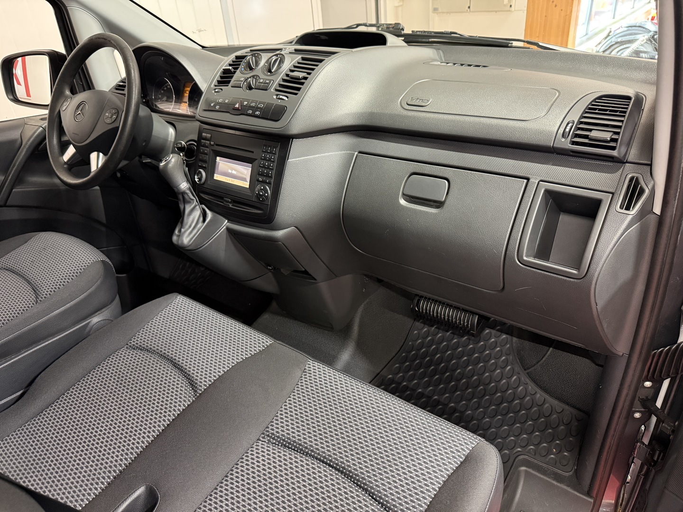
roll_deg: +6.1
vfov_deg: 56.8
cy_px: 256
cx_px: 342
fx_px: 474
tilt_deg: -29.0
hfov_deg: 71.6
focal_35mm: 24
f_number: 1.78
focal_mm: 6.76
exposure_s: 1/60
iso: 500
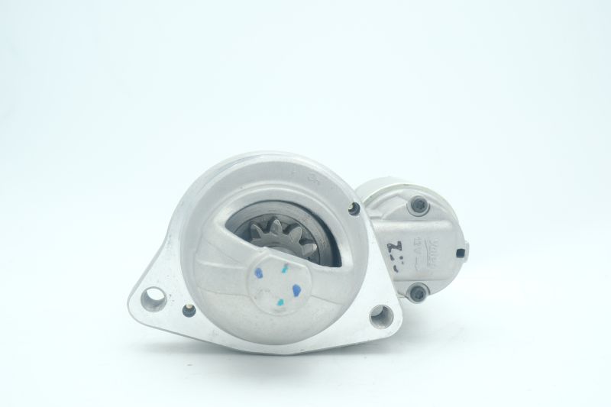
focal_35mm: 53
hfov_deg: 37.5
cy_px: 204
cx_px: 306
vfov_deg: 25.5
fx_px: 899
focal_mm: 35.3
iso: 200
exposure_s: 1/20
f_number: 11
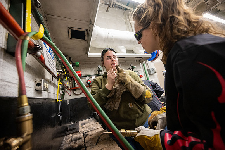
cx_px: 112
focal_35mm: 14
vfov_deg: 81.2
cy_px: 75
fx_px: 88
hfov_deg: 104.2
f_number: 4
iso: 2500
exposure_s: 1/125
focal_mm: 14
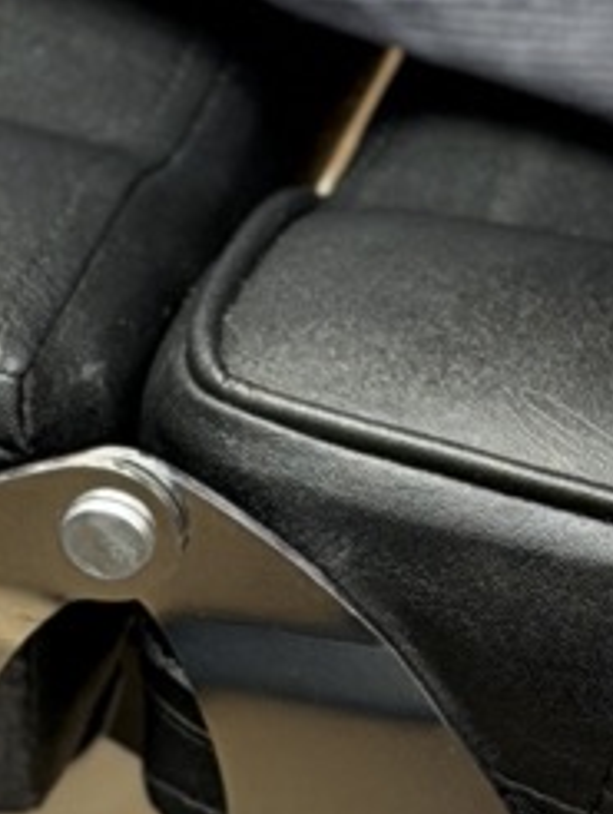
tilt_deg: -38.2
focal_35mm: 312
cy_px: 738
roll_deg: -6.7
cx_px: 818
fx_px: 7354
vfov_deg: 6.3
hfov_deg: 4.8
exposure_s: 1/60
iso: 125
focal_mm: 6.76
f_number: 1.78
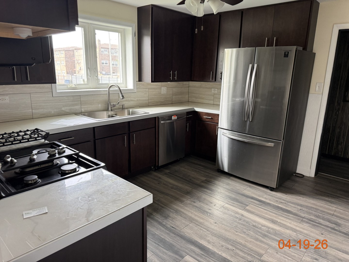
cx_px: 174
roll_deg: -0.6
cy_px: 131
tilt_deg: -11.2
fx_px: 242
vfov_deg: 56.8
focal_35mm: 24
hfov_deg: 71.6
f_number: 1.78
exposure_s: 1/60
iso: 200
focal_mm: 6.76
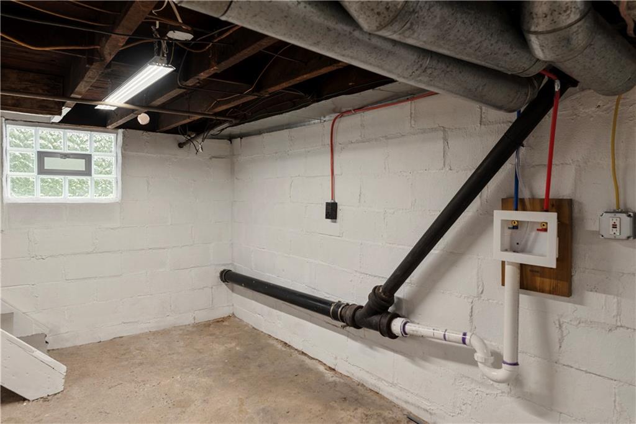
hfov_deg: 78.6
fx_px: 389
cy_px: 212
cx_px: 318
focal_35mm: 22
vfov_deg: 57.2
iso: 100
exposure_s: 1/2.5
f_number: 9
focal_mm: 22
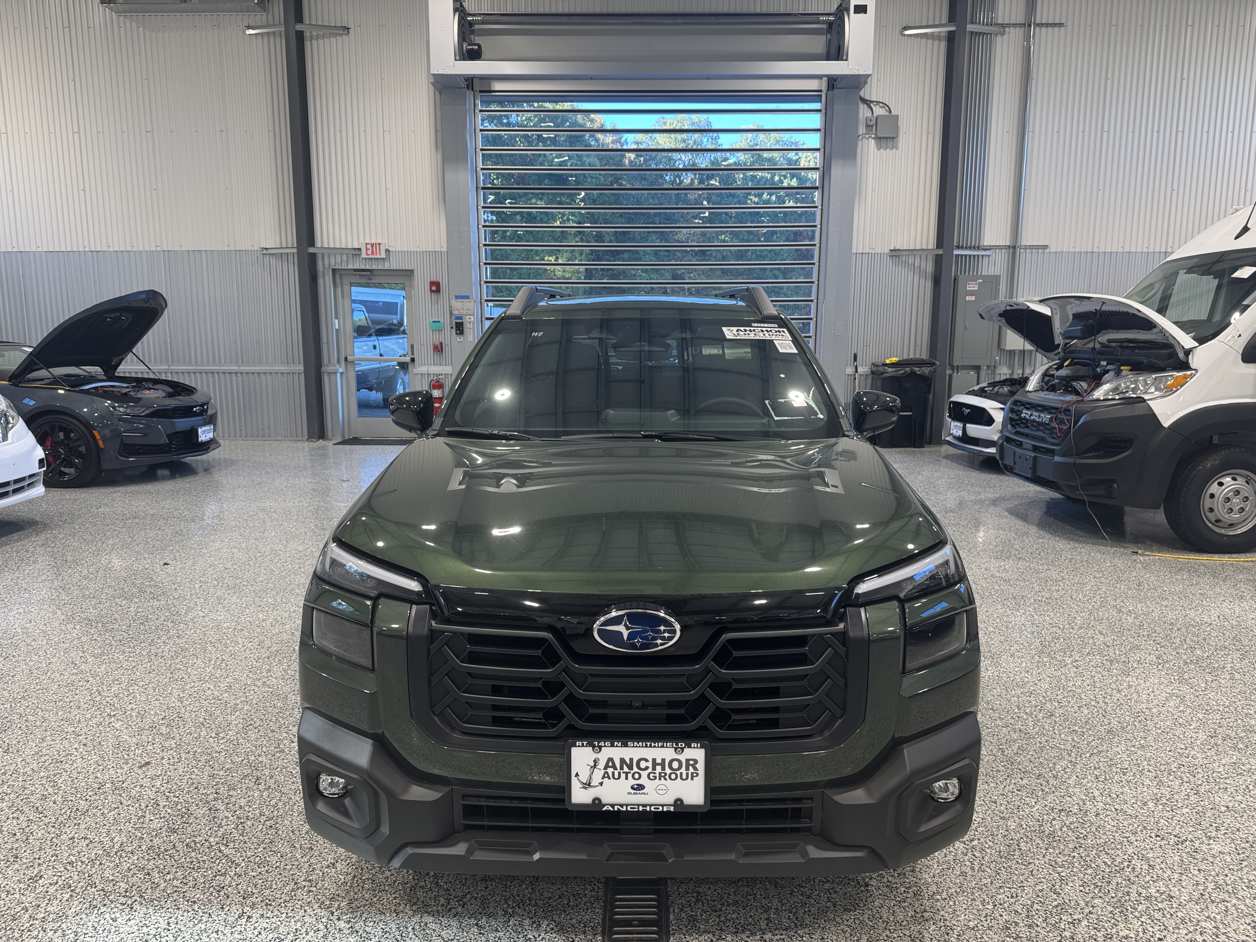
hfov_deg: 71.6
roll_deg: +0.1
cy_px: 471
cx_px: 628
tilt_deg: -9.5
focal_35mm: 24
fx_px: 871
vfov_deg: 56.8
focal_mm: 6.76
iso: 50
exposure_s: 1/127
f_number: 1.78
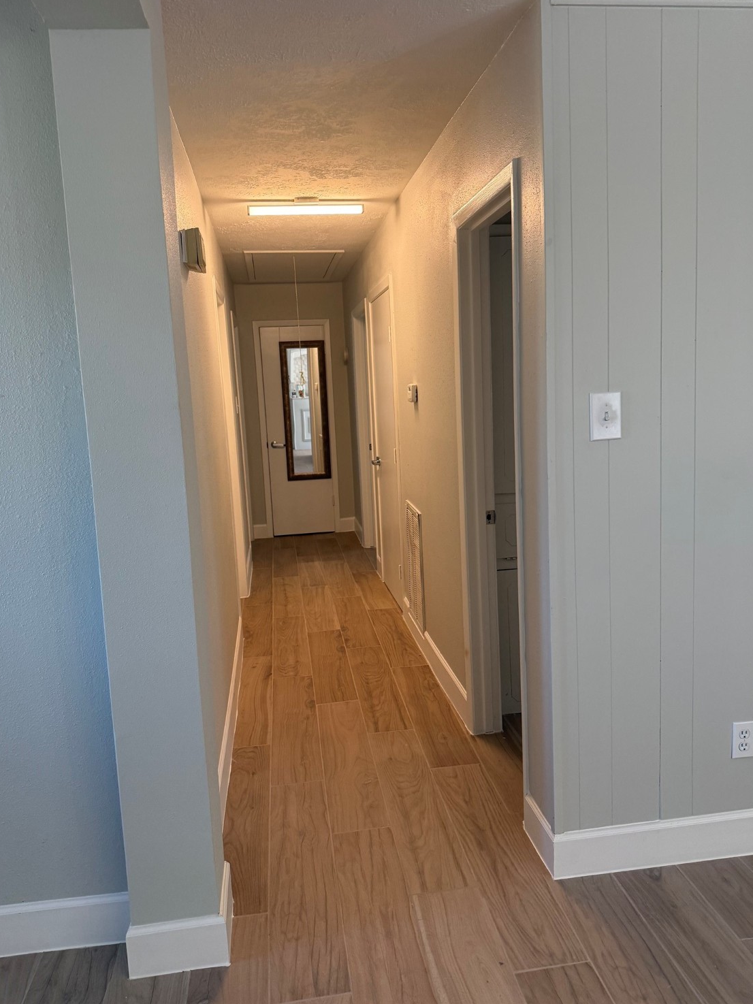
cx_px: 366
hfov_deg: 54.9
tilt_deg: -5.7
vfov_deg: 69.4
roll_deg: +2.5
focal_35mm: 25
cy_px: 482
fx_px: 725
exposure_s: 1/139
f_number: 1.78
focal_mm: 6.76
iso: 200
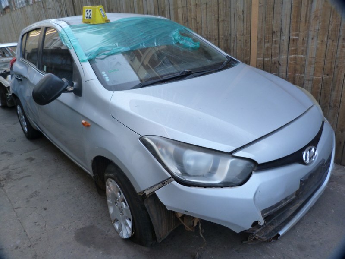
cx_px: 172
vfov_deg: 54.9
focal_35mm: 25
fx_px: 249
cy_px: 130
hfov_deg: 69.4
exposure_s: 1/100
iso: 125
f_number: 2.8
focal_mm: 4.5
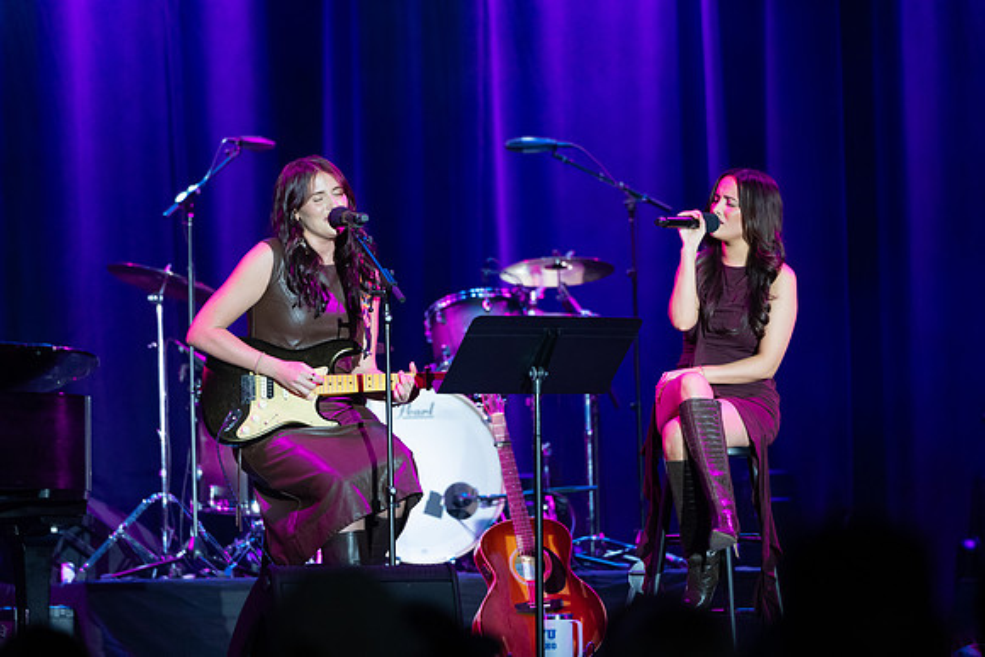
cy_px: 382
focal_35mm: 214
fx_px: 5861
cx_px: 505
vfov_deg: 6.4
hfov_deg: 9.6
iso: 2000
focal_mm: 180
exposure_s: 1/200
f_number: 2.8
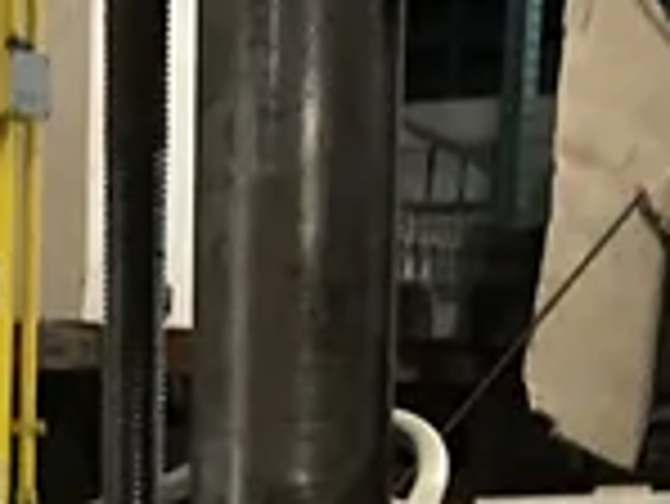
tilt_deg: -10.9
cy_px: 907
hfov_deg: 13.3
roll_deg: -1.8
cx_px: 4
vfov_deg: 9.7
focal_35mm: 146
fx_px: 2828
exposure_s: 1/40
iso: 320
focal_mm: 3
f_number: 1.8
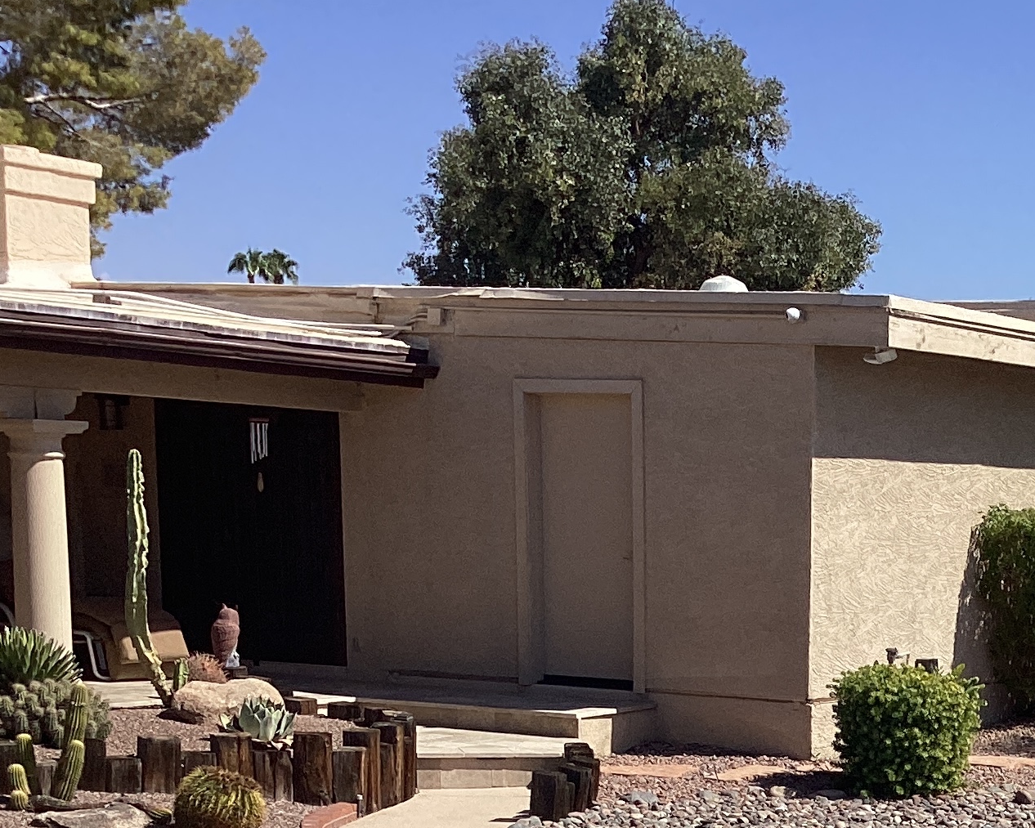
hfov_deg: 23.4
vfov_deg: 18.6
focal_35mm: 78
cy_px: 997
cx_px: 1046
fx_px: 2389
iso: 25
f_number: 2.4
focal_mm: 3.3
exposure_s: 1/2092
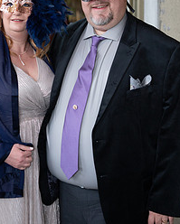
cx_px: 52
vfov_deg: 22.3
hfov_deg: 18.0
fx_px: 565
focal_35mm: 85
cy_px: 68
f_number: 2.8
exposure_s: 1/125
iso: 400
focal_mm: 50
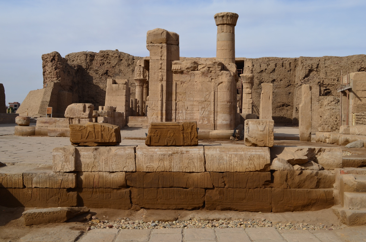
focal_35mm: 44
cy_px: 121
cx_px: 183
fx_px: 441
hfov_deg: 45.0
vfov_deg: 30.7
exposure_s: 1/160
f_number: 11
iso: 100
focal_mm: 29
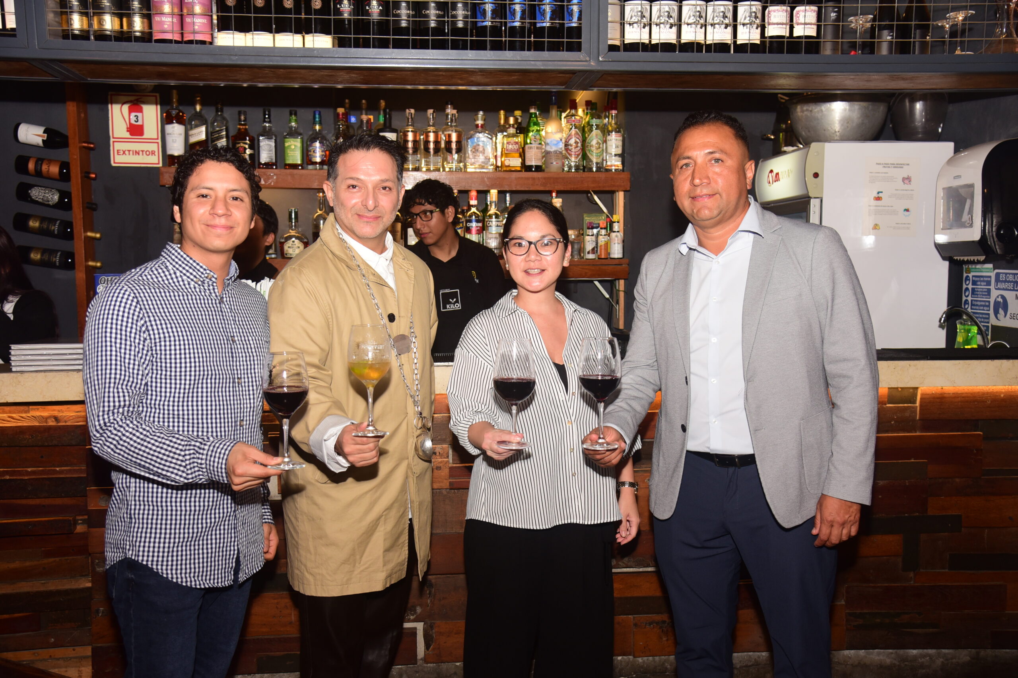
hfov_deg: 50.7
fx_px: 1075
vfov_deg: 35.1
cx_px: 509
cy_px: 339
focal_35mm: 38
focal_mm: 38
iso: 800
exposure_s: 1/125
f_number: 5
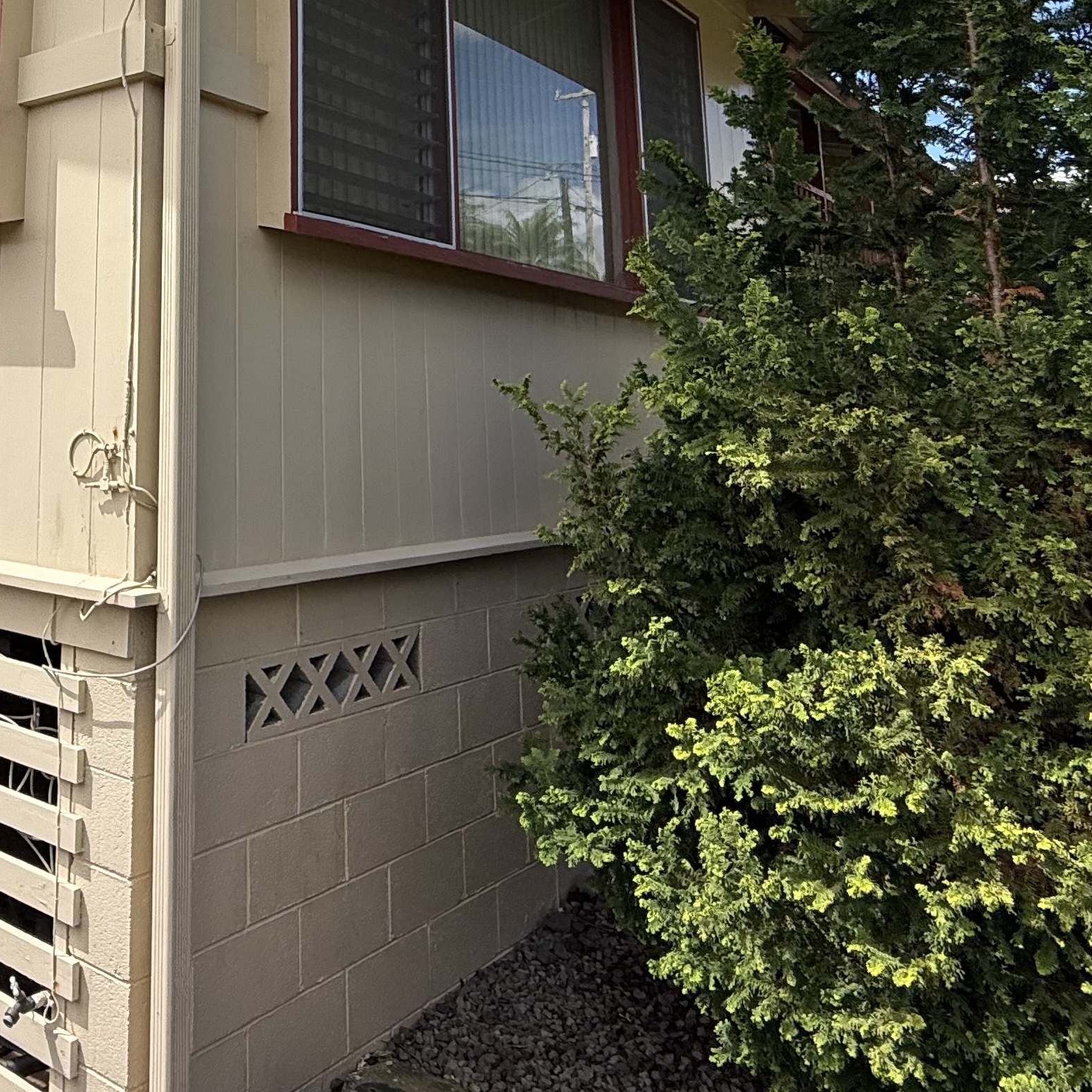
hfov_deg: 46.6
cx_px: 131
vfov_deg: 47.8
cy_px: 195
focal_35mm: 32
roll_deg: -1.6
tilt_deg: +12.4
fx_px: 1142
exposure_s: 1/1961
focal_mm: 2.22
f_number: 2.2
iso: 50
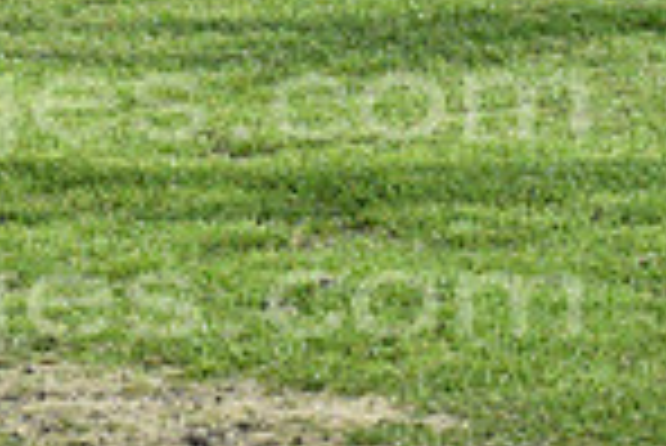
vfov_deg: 3.3
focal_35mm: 412
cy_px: -385
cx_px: -432
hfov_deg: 4.9
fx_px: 7629
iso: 9000
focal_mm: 70
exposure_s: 1/800
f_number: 2.8
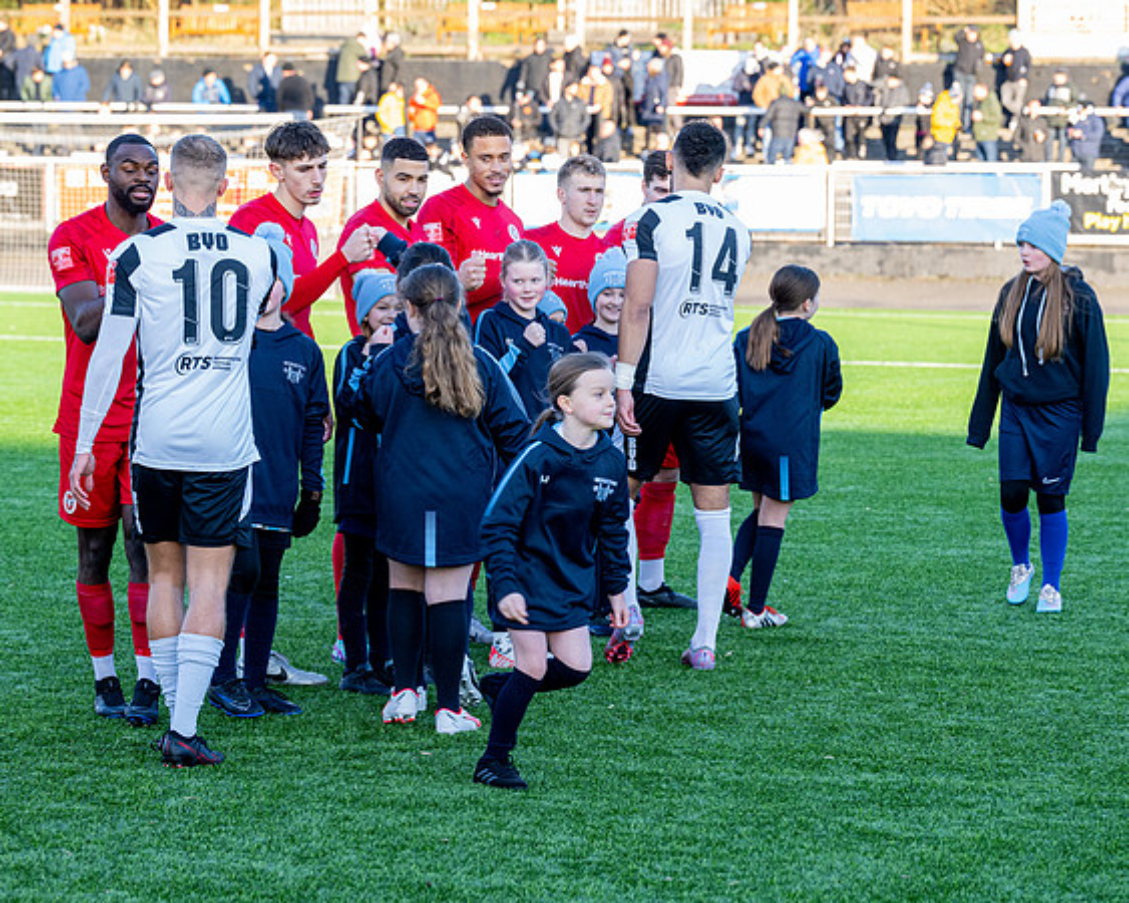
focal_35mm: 135
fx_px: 4500
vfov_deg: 11.5
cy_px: 493
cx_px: 574
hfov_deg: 14.3
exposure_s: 1/500
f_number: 5
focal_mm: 99
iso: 1000
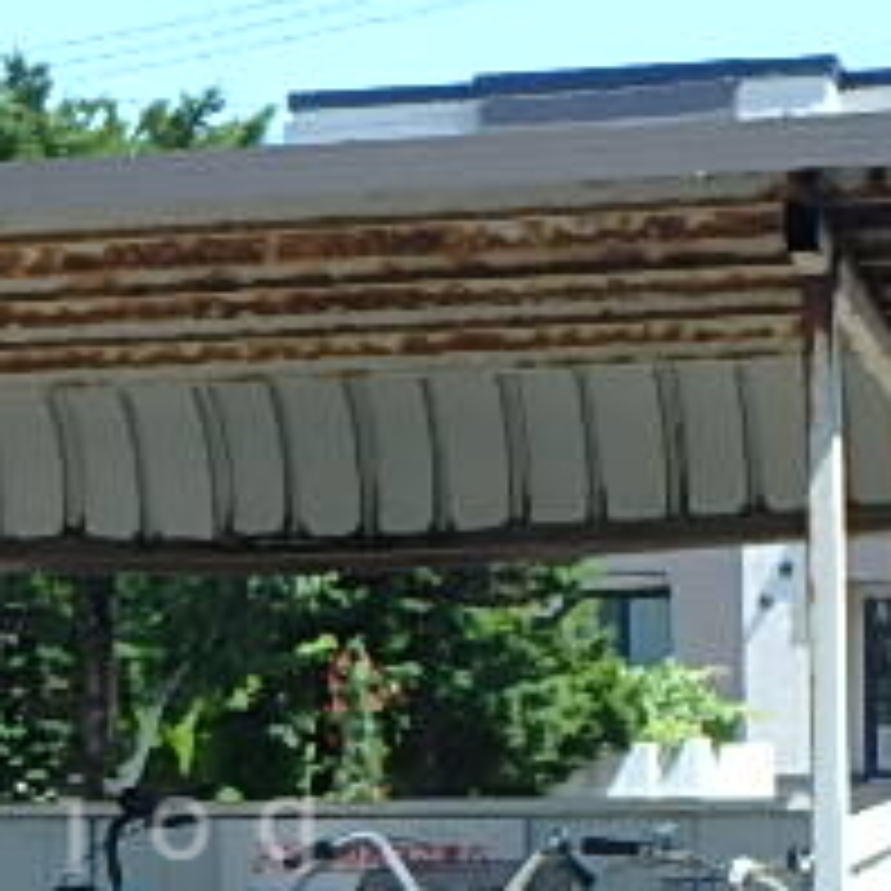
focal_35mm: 120
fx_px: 3495
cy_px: 819
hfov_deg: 14.3
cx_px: 32
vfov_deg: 14.4
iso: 125
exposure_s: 1/200
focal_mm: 7.5
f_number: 5.2
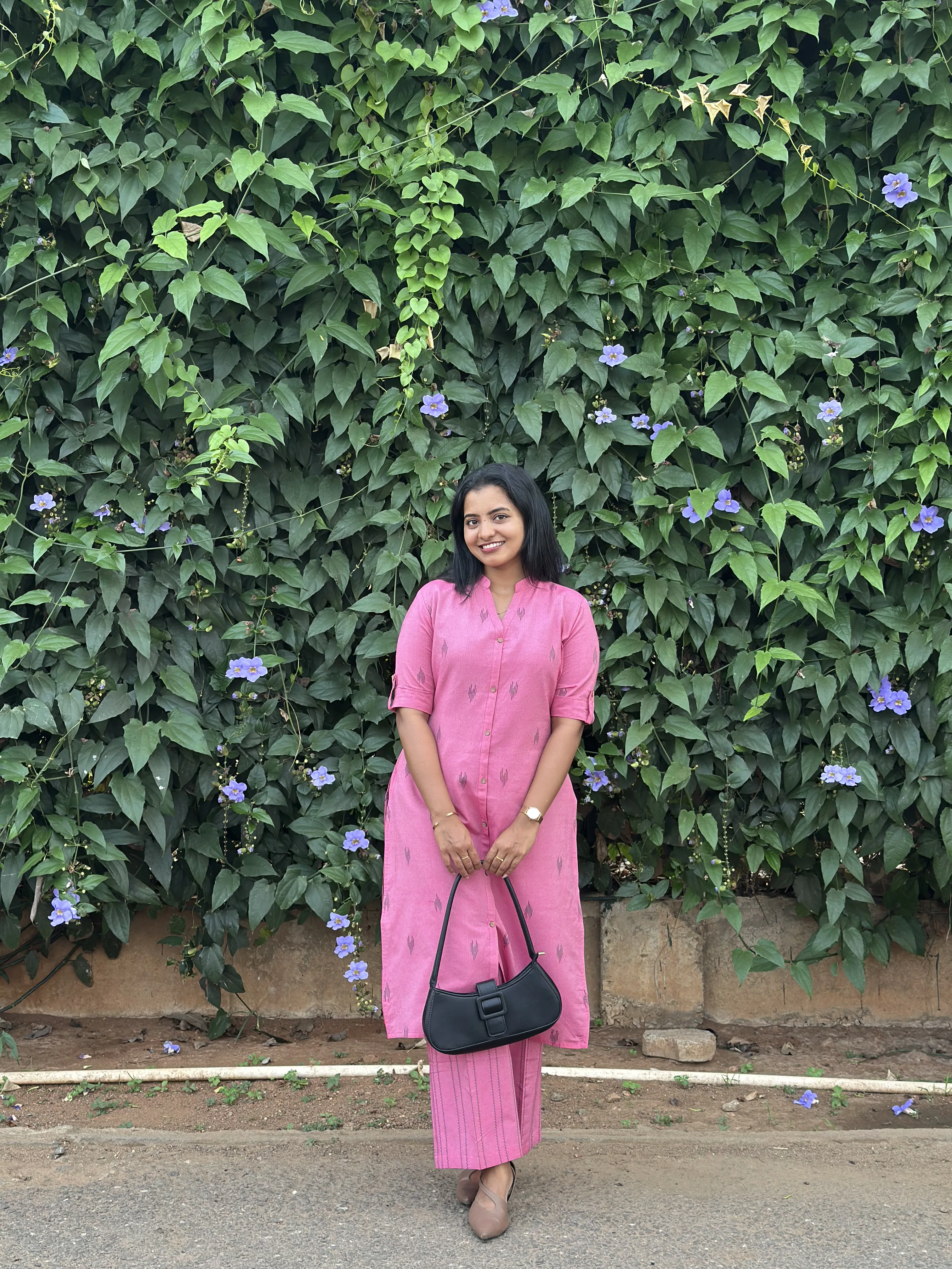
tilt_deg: -2.9
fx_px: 1760
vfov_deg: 39.7
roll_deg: -1.2
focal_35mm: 48
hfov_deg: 30.3
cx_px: 476
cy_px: 634
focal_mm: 6.86
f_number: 1.78
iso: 100
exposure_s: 1/172
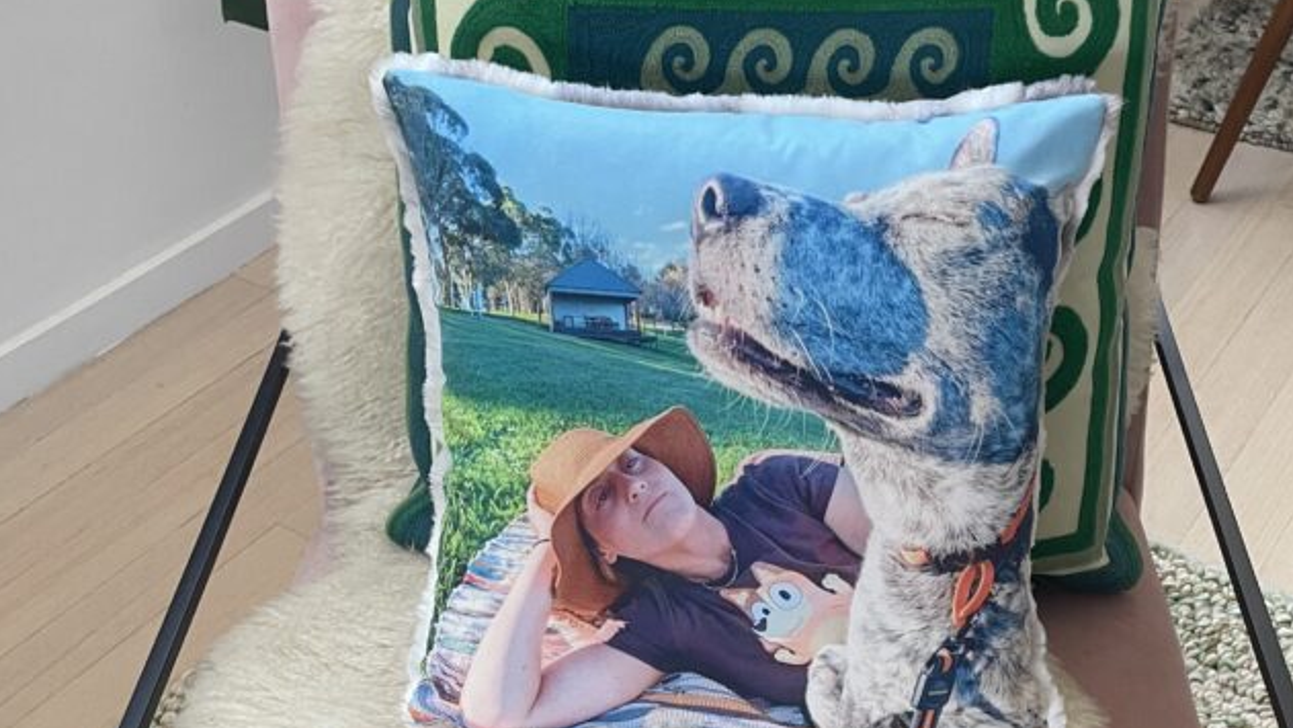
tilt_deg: -41.0
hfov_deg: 44.5
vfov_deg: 25.8
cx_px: 738
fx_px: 1577
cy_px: 496
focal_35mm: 46
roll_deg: +0.4
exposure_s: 1/76
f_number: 1.6
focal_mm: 4.2
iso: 125
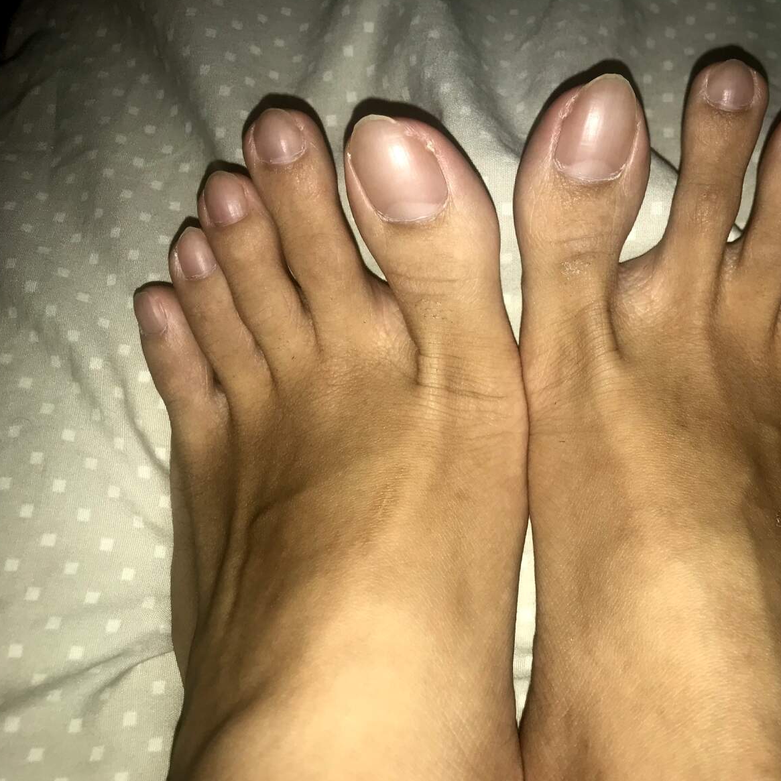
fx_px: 868
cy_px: 394
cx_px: 528
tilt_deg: -62.2
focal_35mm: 34
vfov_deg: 48.5
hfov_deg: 47.6
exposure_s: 1/140
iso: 20
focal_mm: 3.99
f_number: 1.8
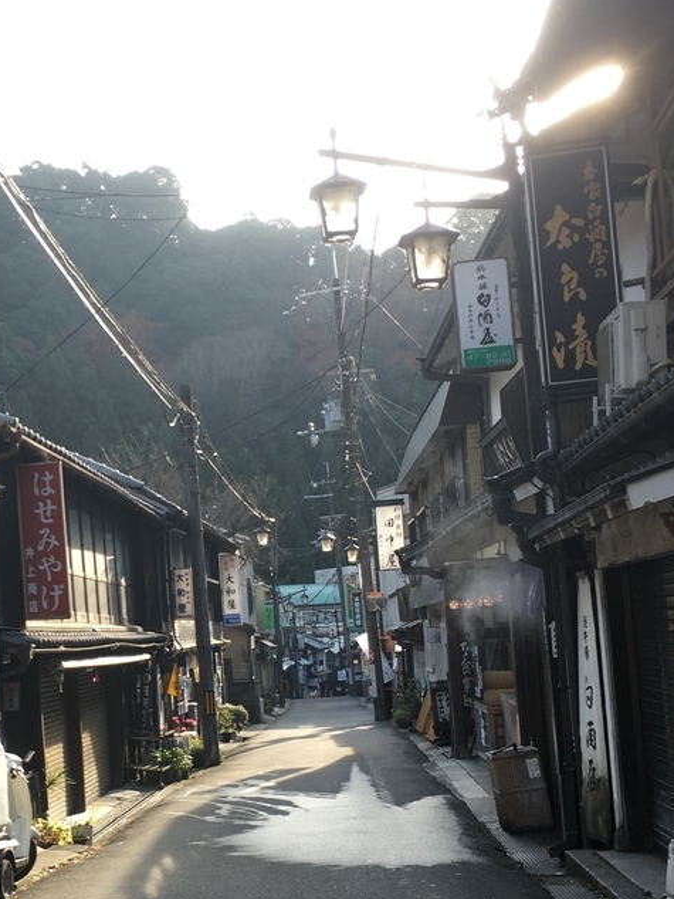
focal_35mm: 55
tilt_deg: +3.3
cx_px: 146
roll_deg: +3.6
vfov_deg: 34.7
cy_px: 562
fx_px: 1427
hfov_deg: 26.1
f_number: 2.2
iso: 25
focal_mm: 4.15
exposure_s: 1/190
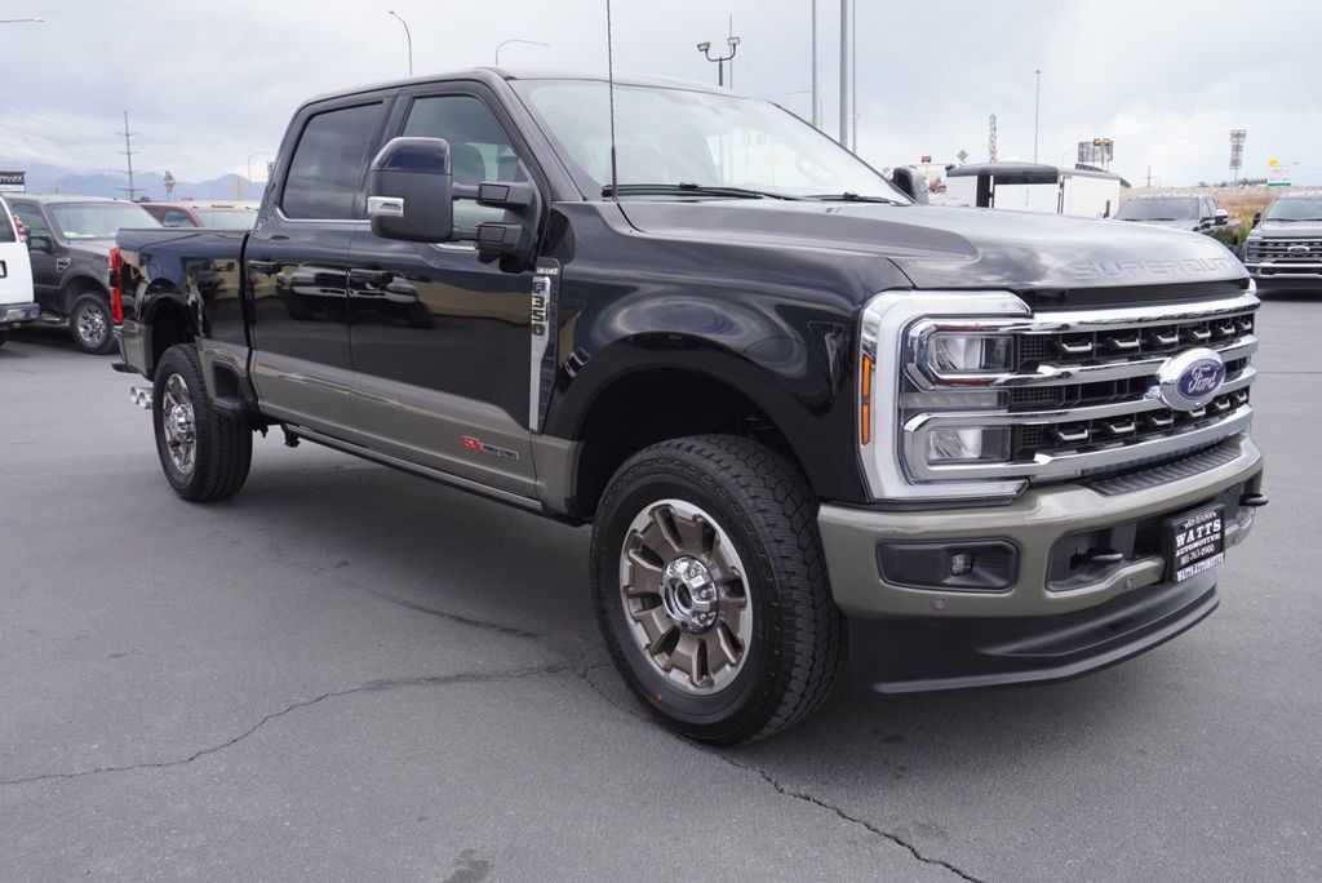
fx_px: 1157
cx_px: 661
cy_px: 442
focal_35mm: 32
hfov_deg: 59.5
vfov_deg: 41.8
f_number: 6.3
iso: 100
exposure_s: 1/160
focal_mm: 21
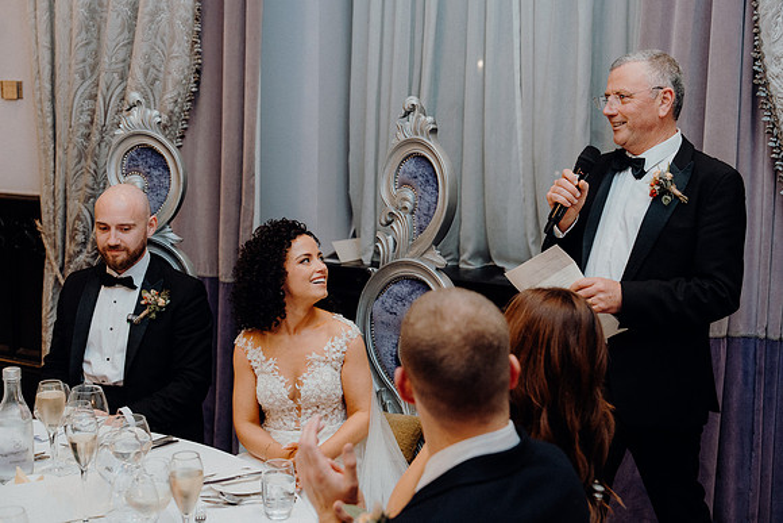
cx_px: 392
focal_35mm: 48
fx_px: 1044
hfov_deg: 41.1
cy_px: 262
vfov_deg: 28.1
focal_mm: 48
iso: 2500
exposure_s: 1/160
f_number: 3.5
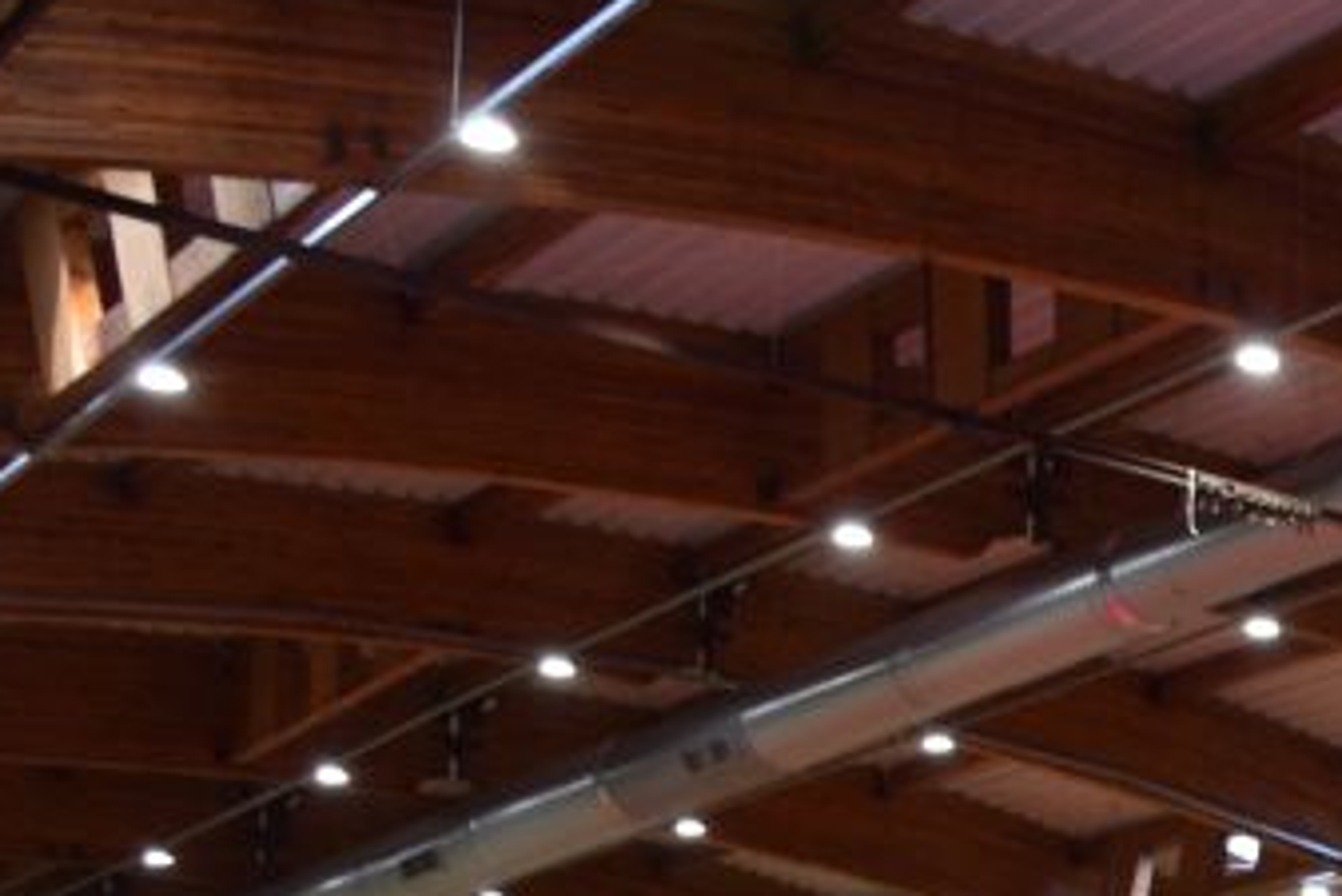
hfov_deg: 21.6
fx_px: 3058
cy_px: 1248
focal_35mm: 82
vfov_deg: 15.6
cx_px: 1872
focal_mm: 18
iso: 640
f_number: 4
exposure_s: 1/60
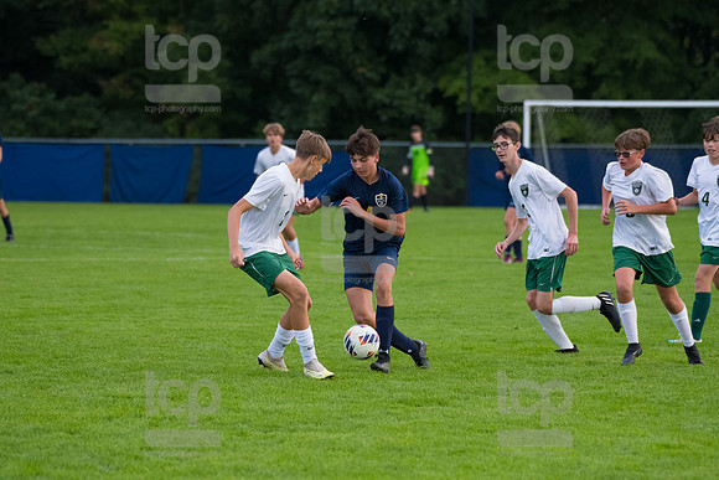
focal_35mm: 240
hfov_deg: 8.6
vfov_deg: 5.7
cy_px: 240
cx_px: 360
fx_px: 4794
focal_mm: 240
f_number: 5.6
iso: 3200
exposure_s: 1/2000
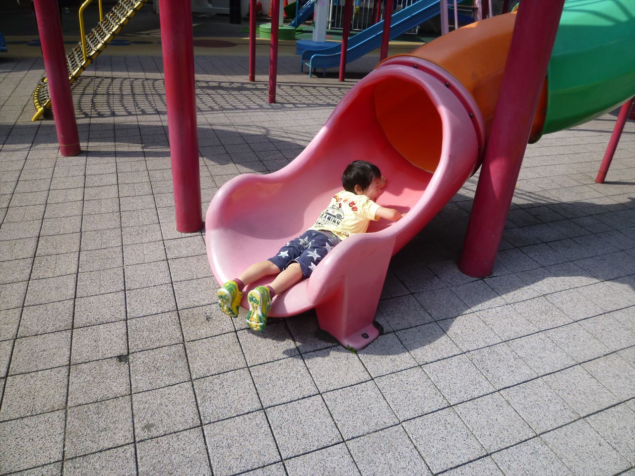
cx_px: 318
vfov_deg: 54.9
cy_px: 238
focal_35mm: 25
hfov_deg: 69.4
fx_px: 459
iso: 80
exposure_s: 1/400
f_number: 4
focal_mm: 4.5
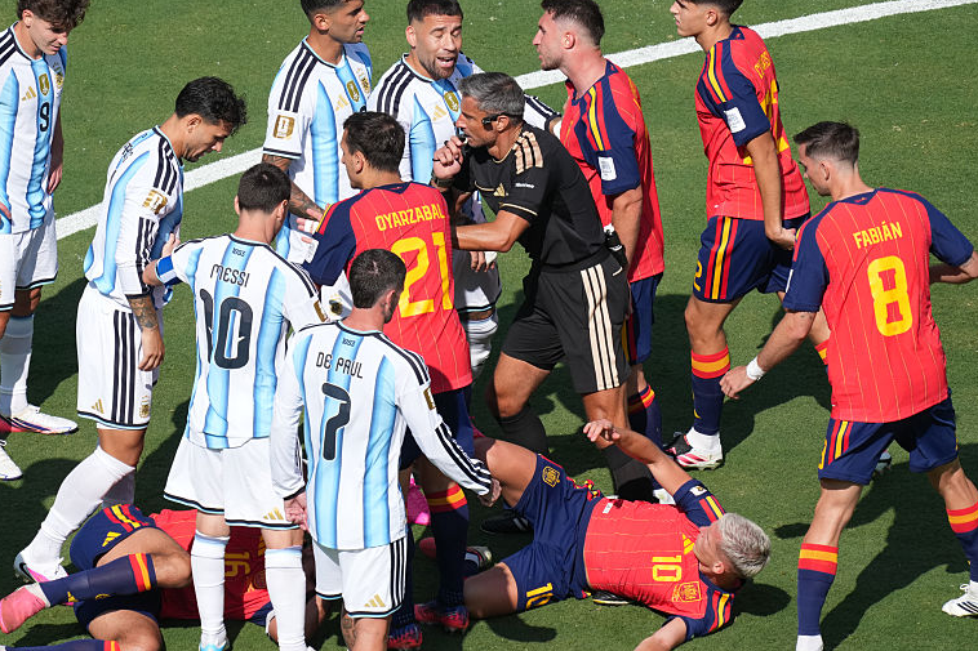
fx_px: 29359
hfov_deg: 1.9
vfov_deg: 1.3
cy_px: 310
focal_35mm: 1081
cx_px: 477
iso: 640
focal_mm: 800
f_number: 8
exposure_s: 1/1600
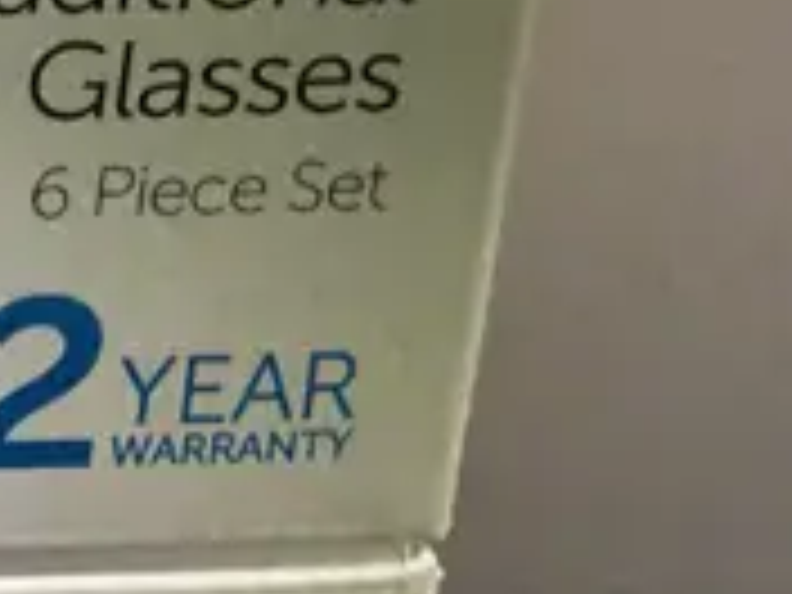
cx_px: -1354
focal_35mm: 169
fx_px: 3867
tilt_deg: -15.4
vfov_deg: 8.1
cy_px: -810
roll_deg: -0.9
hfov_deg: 9.7
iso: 64
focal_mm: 4.15
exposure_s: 1/33
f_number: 2.2
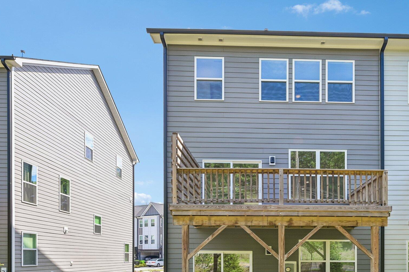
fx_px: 307
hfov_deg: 66.0
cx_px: 264
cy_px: 160
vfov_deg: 47.7
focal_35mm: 27
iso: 200
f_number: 9
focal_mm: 20
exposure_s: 1/125
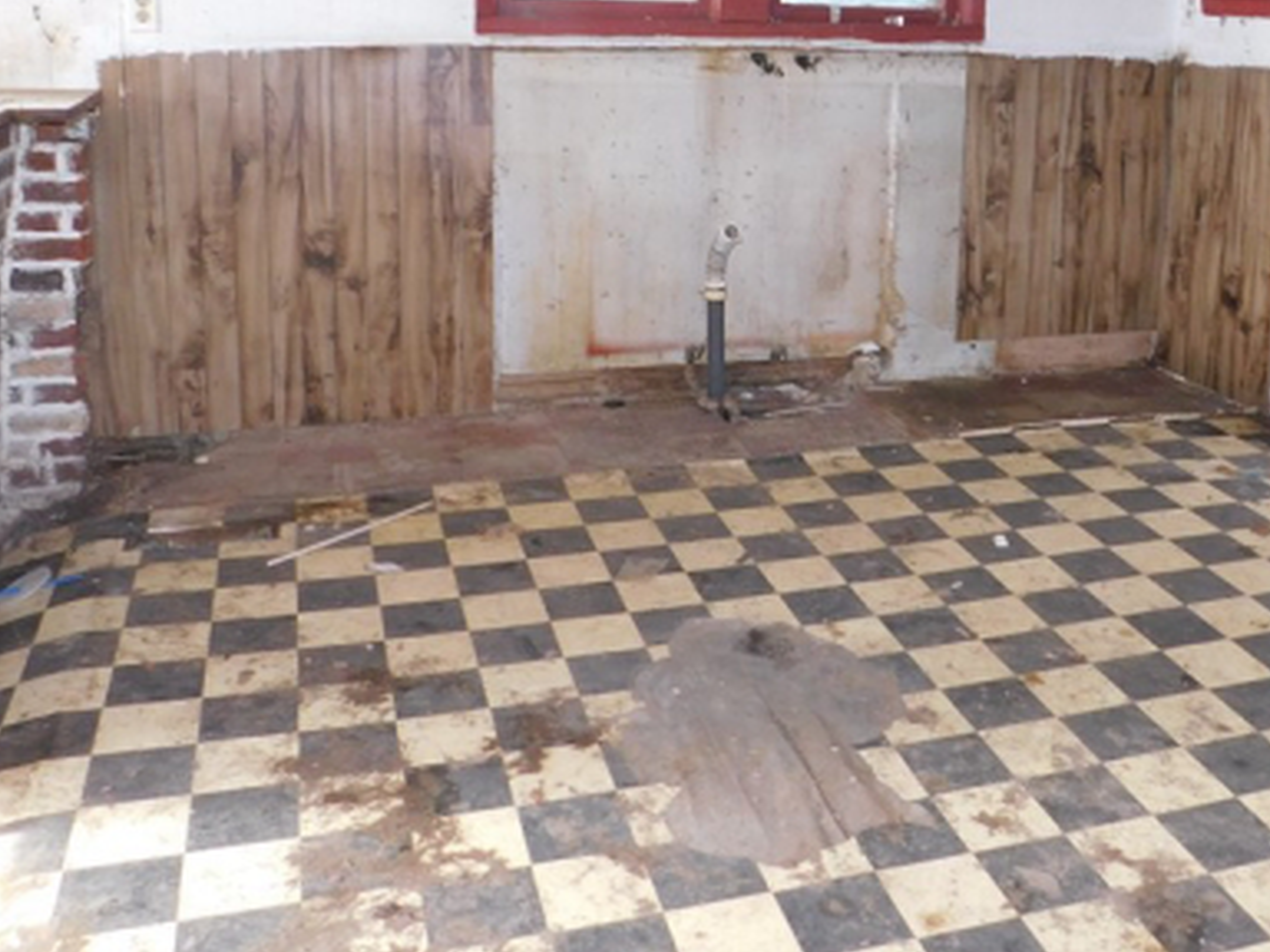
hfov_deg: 46.1
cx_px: 845
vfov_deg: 35.1
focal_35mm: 40
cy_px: 231
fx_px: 1468
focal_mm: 4
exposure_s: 1/30
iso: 200
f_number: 3
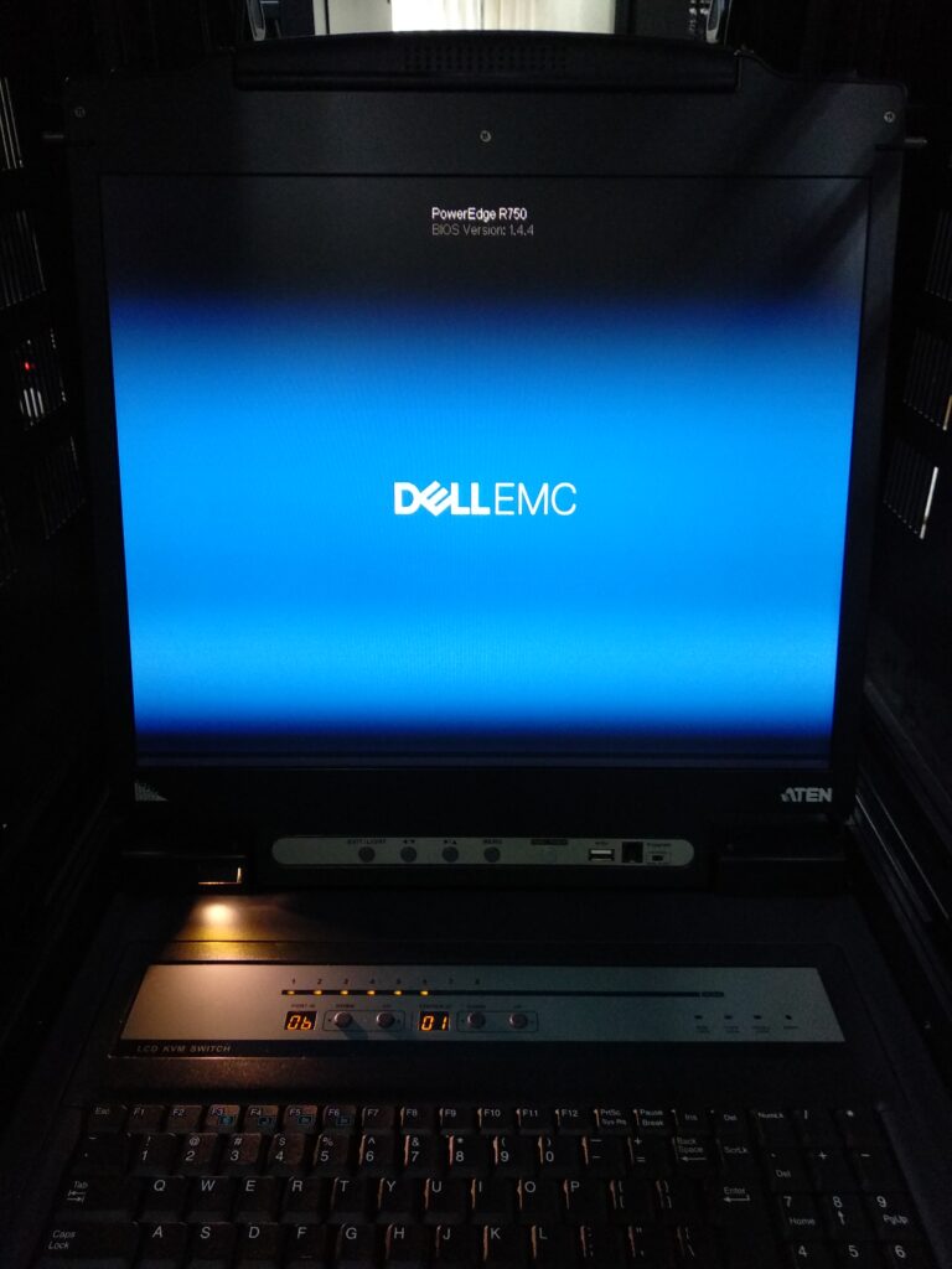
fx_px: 953
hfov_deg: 53.1
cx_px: 476
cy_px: 634
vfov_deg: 67.3
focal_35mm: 26
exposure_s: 1/25
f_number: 2.2
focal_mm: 3.81
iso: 800
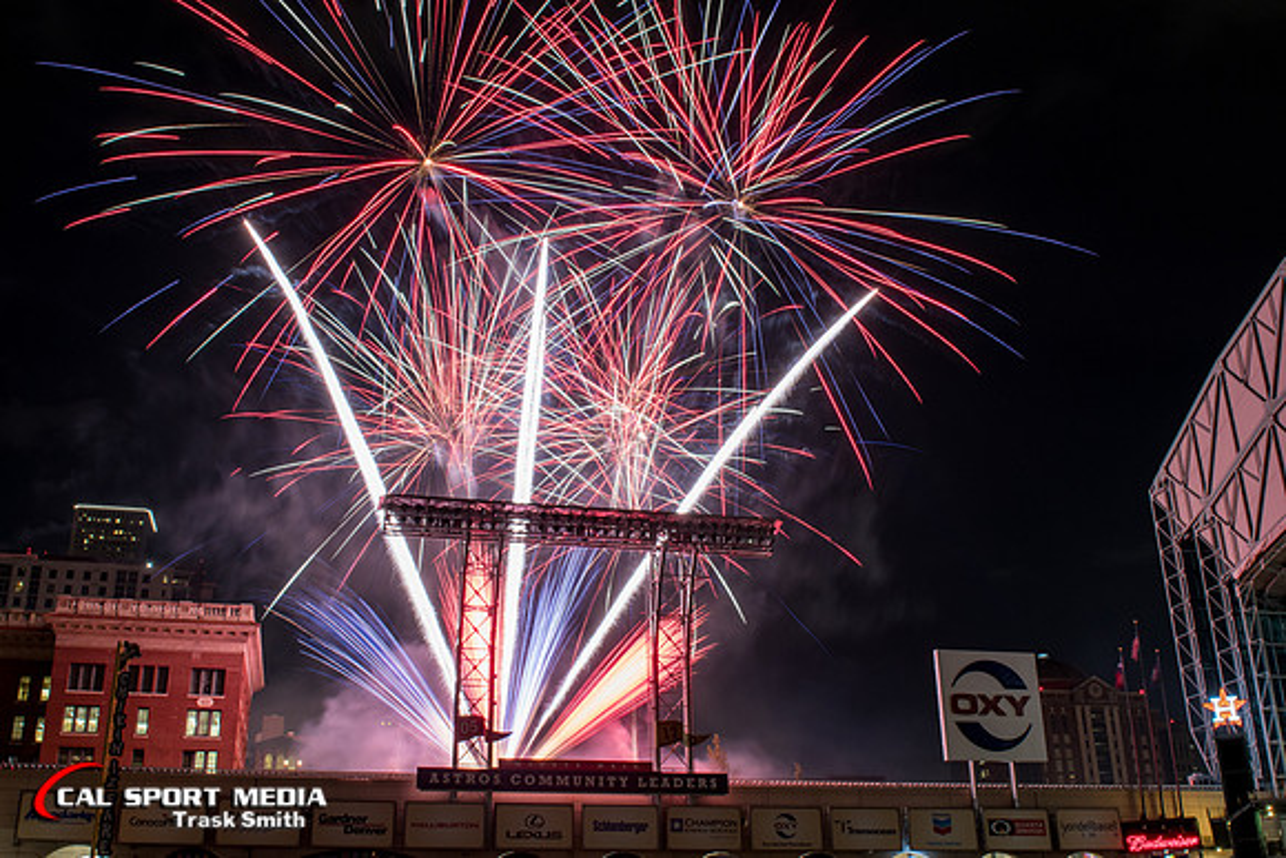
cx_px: 643
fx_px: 1286
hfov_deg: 53.1
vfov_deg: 36.9
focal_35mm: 36
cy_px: 429
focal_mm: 24
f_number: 14
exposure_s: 3.1
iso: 200
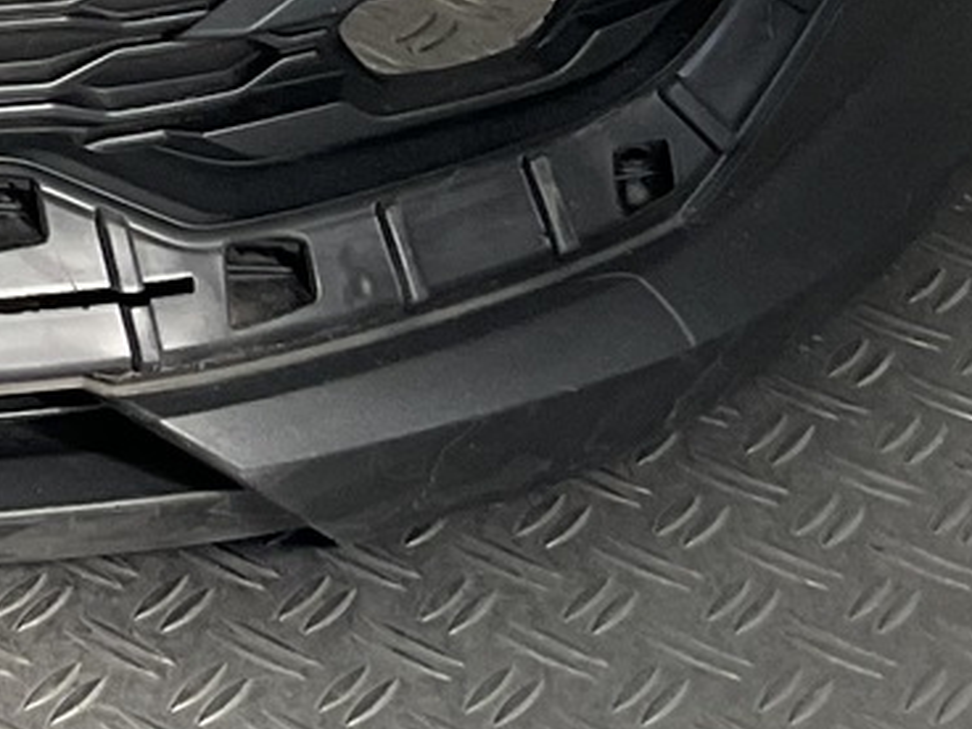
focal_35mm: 159
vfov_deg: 9.0
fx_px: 4465
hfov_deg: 11.0
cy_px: -563
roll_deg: -1.7
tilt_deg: -25.3
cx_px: -1165
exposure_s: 1/461
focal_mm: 3
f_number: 1.8
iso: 16
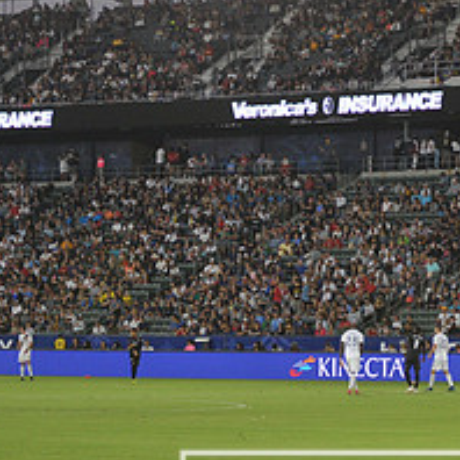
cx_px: 344
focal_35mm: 187
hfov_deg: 9.3
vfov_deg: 9.3
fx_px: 2811
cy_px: 132
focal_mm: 75
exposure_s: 1/1000
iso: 1250
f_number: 2.8
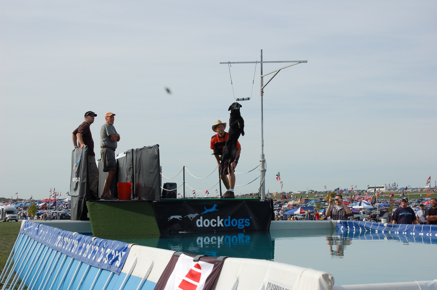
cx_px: 218
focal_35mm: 82
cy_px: 145
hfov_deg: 24.6
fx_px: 1001
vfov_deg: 16.5
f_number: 9
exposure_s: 1/320
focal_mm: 55
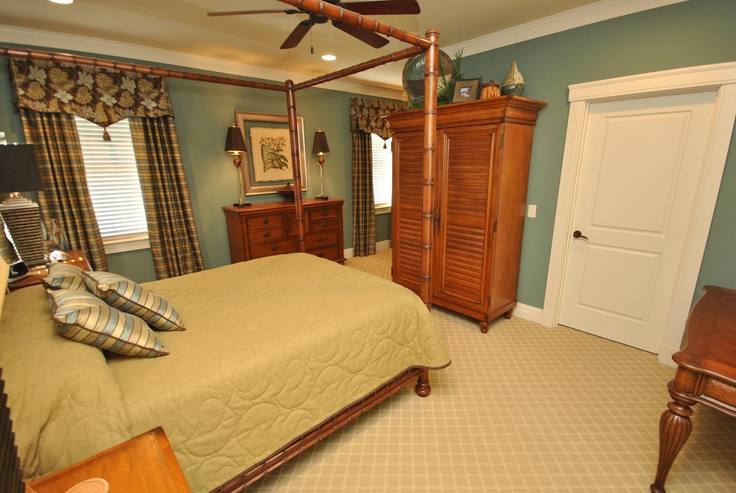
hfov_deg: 96.7
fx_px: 327
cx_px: 376
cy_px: 259
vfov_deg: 73.8
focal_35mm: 16
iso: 200
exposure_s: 1/8
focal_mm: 10
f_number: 4
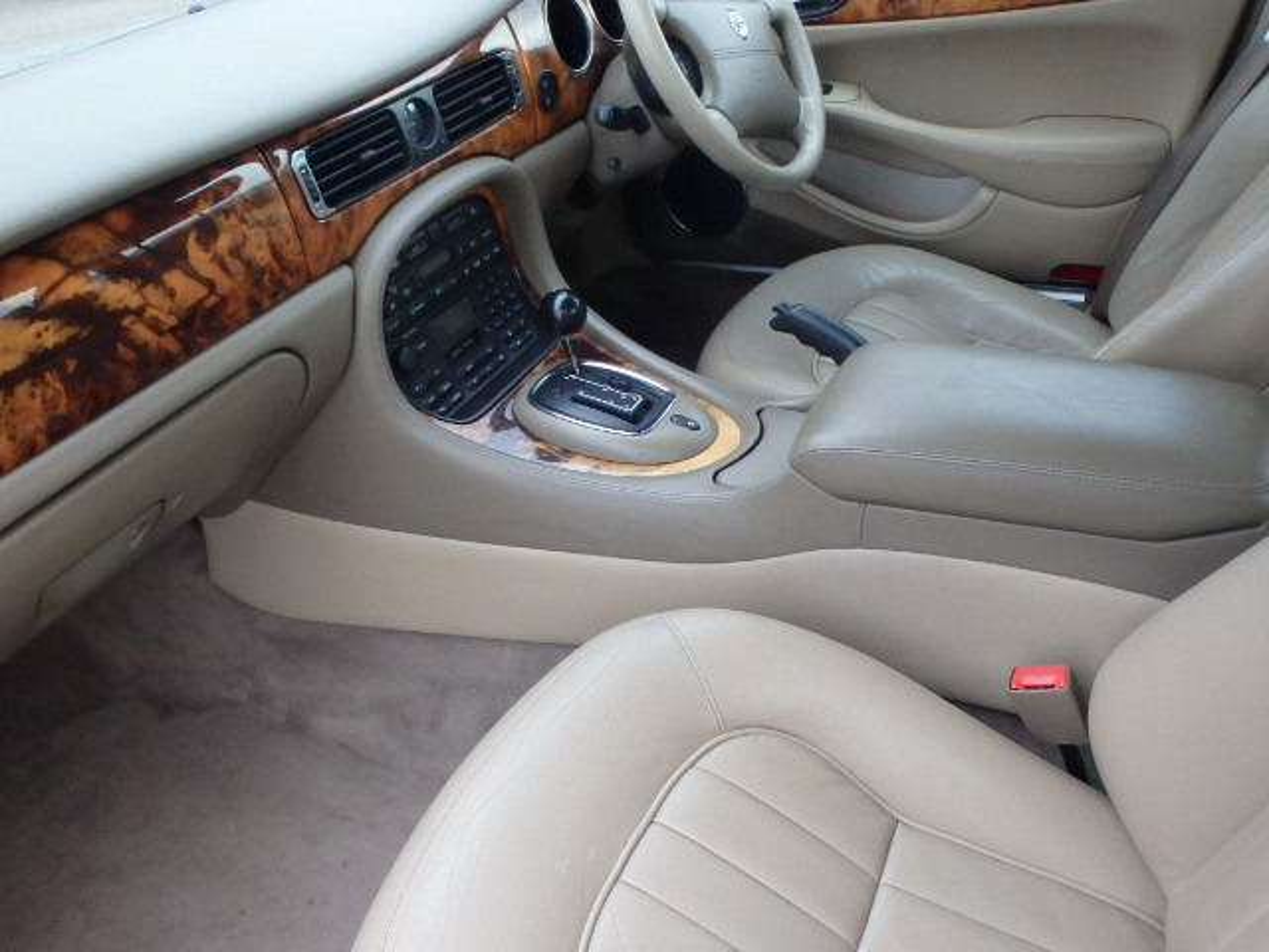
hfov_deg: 63.4
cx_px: 634
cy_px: 476
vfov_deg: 49.7
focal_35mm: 28
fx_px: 1026
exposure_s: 1/40
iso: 800
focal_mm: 5
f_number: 3.9
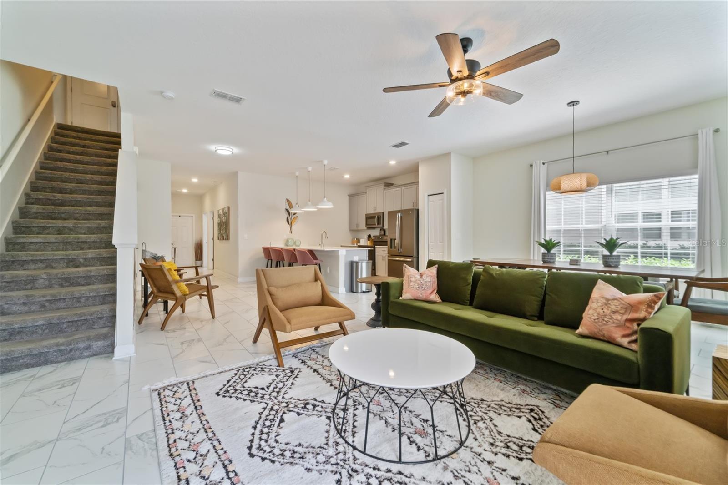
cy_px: 242
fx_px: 283
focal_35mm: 14
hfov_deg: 104.3
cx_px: 364
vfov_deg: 81.2
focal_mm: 14
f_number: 16
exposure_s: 1/15
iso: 400
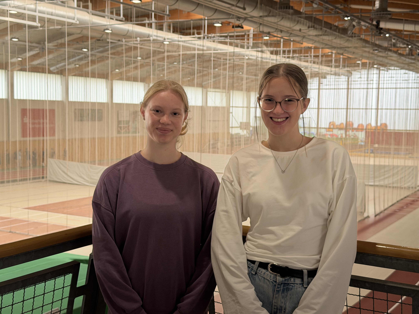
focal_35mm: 48
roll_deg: -1.3
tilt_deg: -3.7
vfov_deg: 30.3
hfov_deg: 39.7
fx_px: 581
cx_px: 210
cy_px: 157
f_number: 1.78
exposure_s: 1/121
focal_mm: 6.76
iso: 64
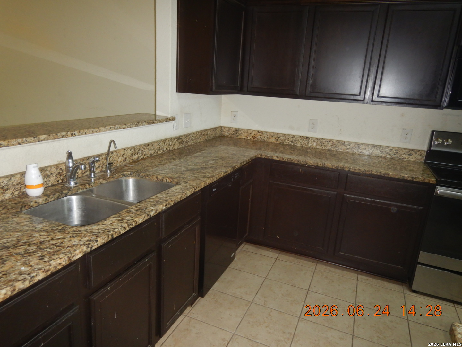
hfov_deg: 71.6
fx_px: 320
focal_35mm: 24
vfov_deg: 56.8
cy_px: 174
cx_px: 231
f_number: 2.8
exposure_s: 1/30
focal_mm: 4.3
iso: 200
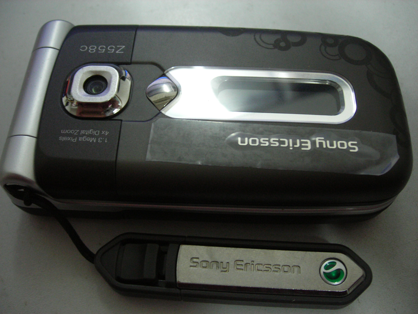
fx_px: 495
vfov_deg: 35.1
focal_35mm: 41
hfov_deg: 45.8
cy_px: 157
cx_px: 209
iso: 180
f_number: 3.3
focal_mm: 6.8
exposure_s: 1/4
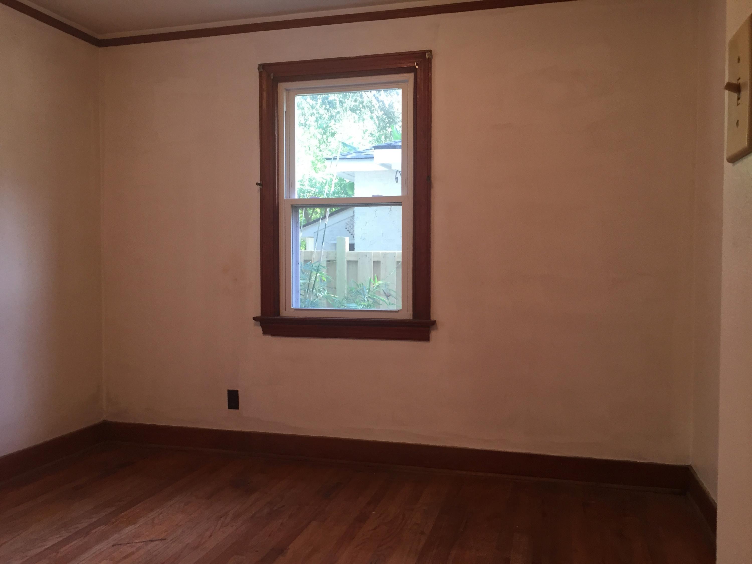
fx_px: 630
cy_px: 282
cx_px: 376
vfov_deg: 48.2
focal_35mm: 29
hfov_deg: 61.7
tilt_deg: -0.2
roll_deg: -1.7
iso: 50
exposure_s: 1/30
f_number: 2.2
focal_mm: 4.15
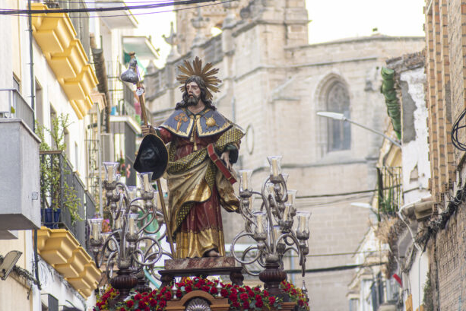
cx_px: 199
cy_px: 148
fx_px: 3276
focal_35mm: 253
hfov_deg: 8.1
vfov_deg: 5.4
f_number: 4.2
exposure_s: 1/1600
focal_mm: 135
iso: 2500
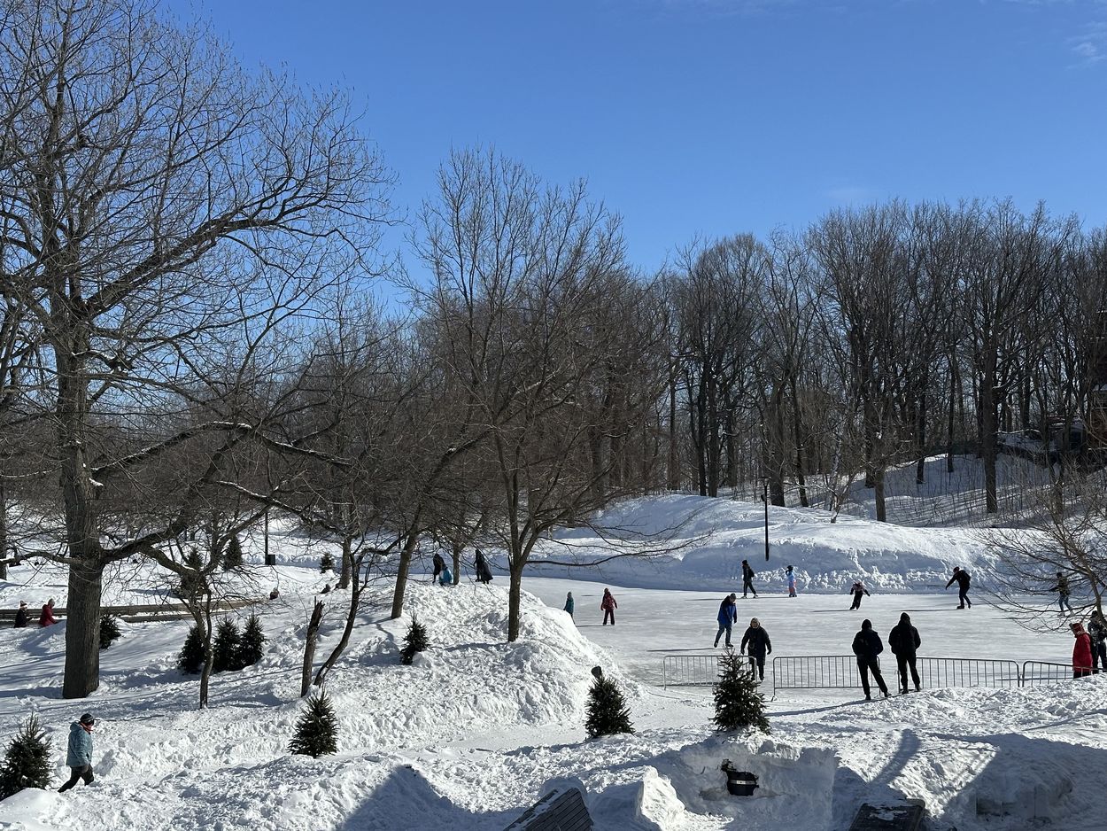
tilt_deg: +3.1
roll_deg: +0.4
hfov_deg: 39.6
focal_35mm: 48
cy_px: 416
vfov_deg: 30.3
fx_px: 1535
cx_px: 554
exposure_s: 1/8929
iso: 64
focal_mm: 6.86
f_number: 1.78
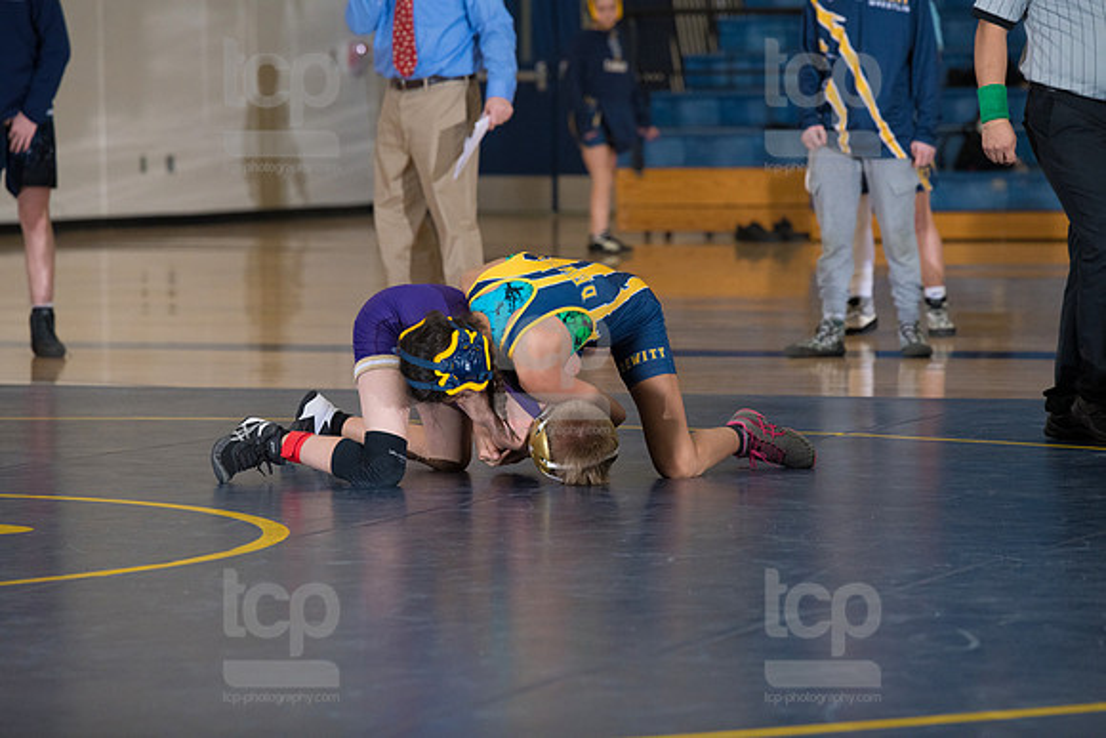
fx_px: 6146
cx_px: 553
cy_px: 369
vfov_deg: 6.9
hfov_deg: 10.3
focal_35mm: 200
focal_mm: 200
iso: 1250
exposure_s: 1/250
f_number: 5.6
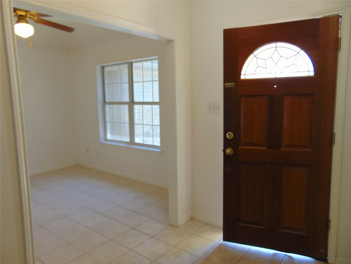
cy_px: 132
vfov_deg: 54.9
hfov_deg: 69.4
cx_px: 176
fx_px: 253
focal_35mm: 25
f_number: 3
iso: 80
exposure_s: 1/30
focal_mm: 4.5
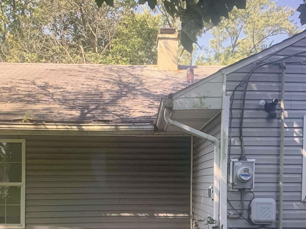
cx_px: 143
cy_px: 159
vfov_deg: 33.2
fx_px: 380
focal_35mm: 43
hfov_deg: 43.8
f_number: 1.8
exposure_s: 1/51
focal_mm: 4.25
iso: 400
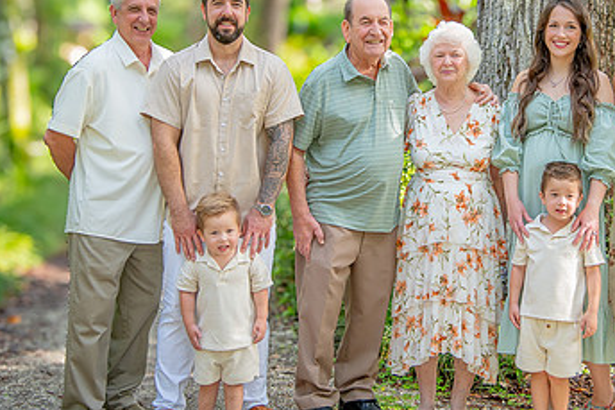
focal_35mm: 81
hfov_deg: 24.9
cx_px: 425
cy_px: 102
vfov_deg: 16.7
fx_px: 1383
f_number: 4
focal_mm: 48
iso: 400
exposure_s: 1/250
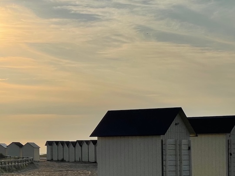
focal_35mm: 116
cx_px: 17
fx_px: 787
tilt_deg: +0.7
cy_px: 141
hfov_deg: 16.7
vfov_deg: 12.7
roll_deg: +0.6
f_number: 2
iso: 25
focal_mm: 6
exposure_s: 1/6849
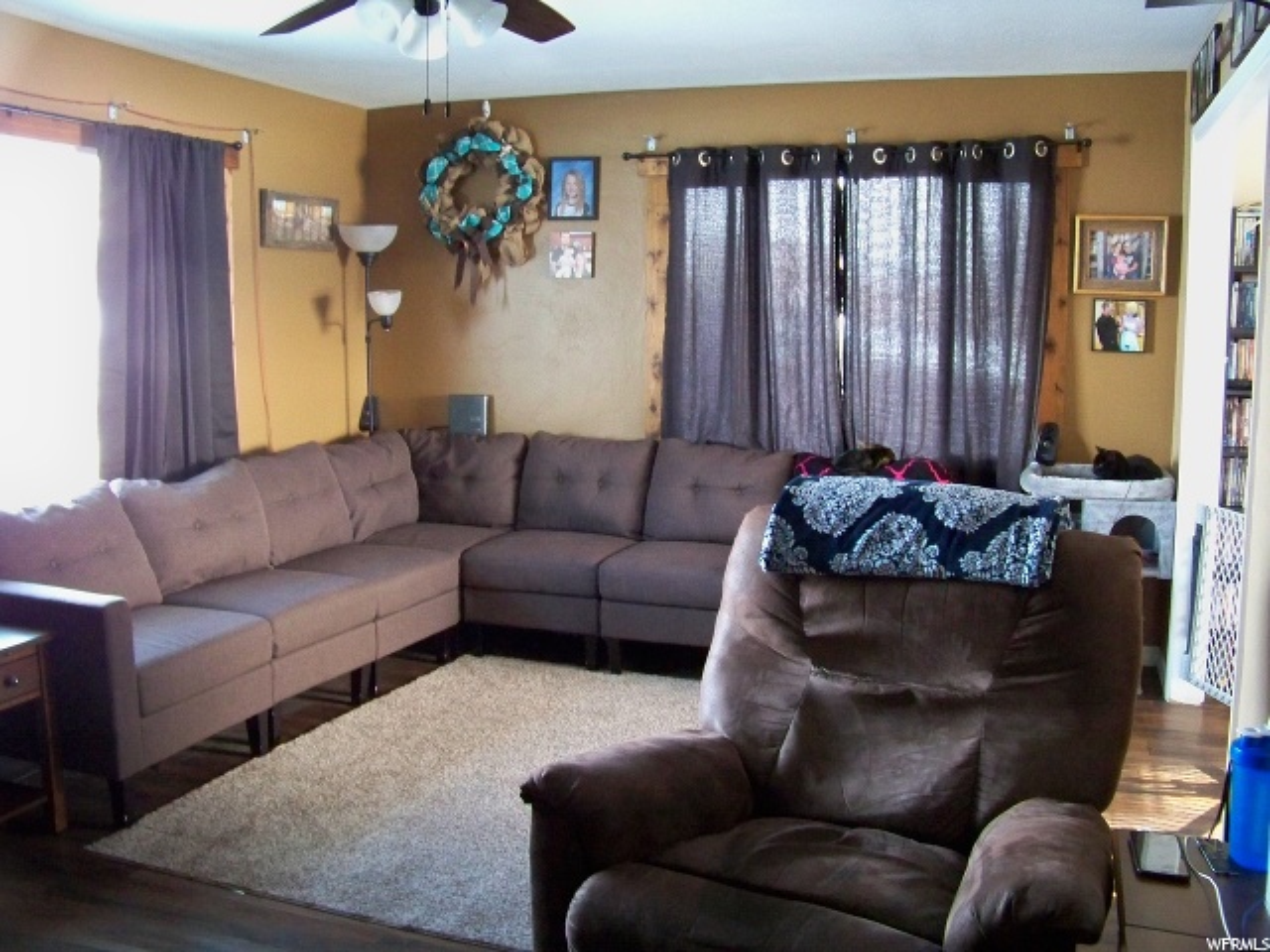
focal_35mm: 33
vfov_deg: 42.9
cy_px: 476
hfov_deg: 55.4
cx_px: 635
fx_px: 1211
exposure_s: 1/30
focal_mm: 5.85
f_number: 2.8
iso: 800
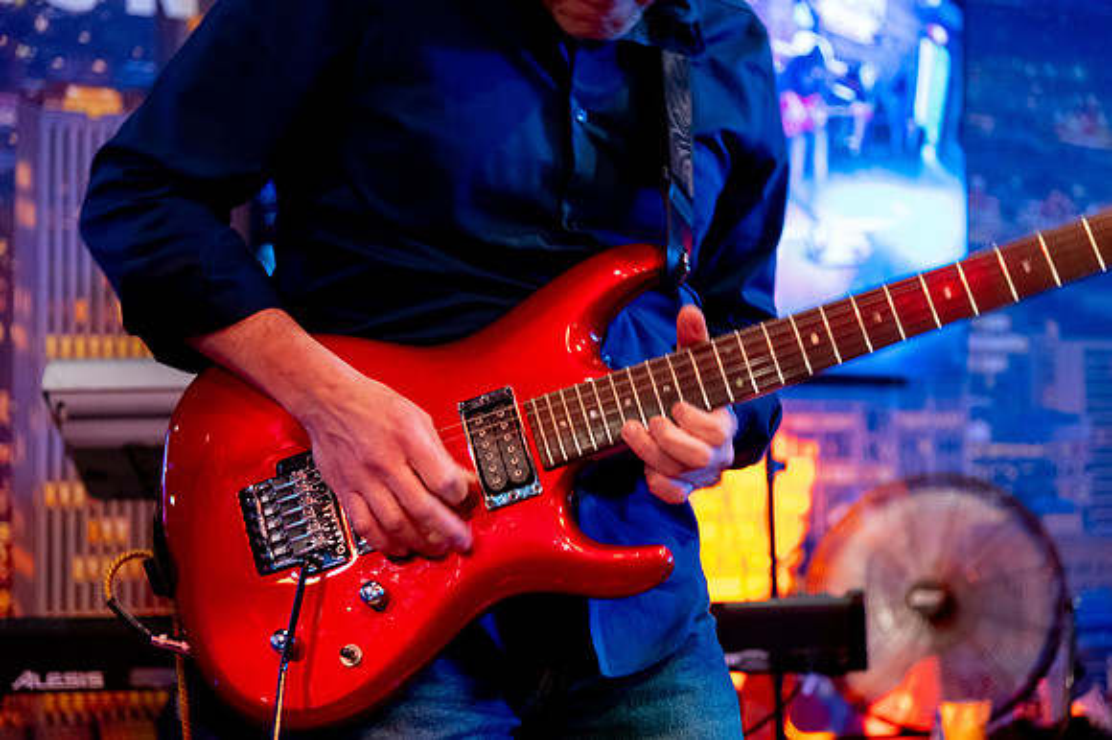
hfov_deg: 30.5
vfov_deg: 20.6
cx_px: 556
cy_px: 370
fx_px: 2037
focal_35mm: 66
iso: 6400
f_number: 4
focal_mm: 66
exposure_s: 1/50
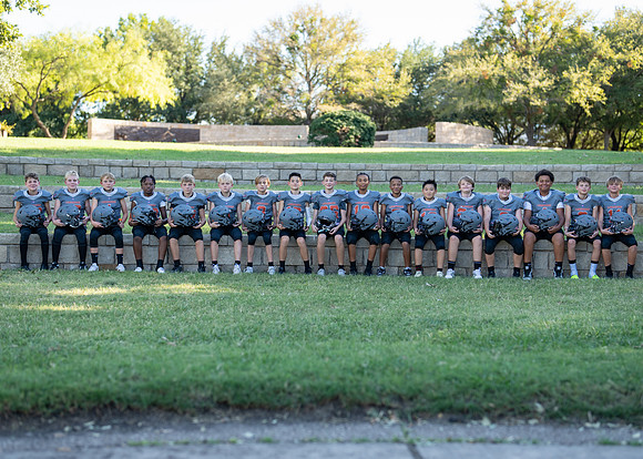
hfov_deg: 32.8
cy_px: 252
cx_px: 339
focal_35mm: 60
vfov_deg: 23.7
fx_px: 1094
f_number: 1.6
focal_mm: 50
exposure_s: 1/640
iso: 100
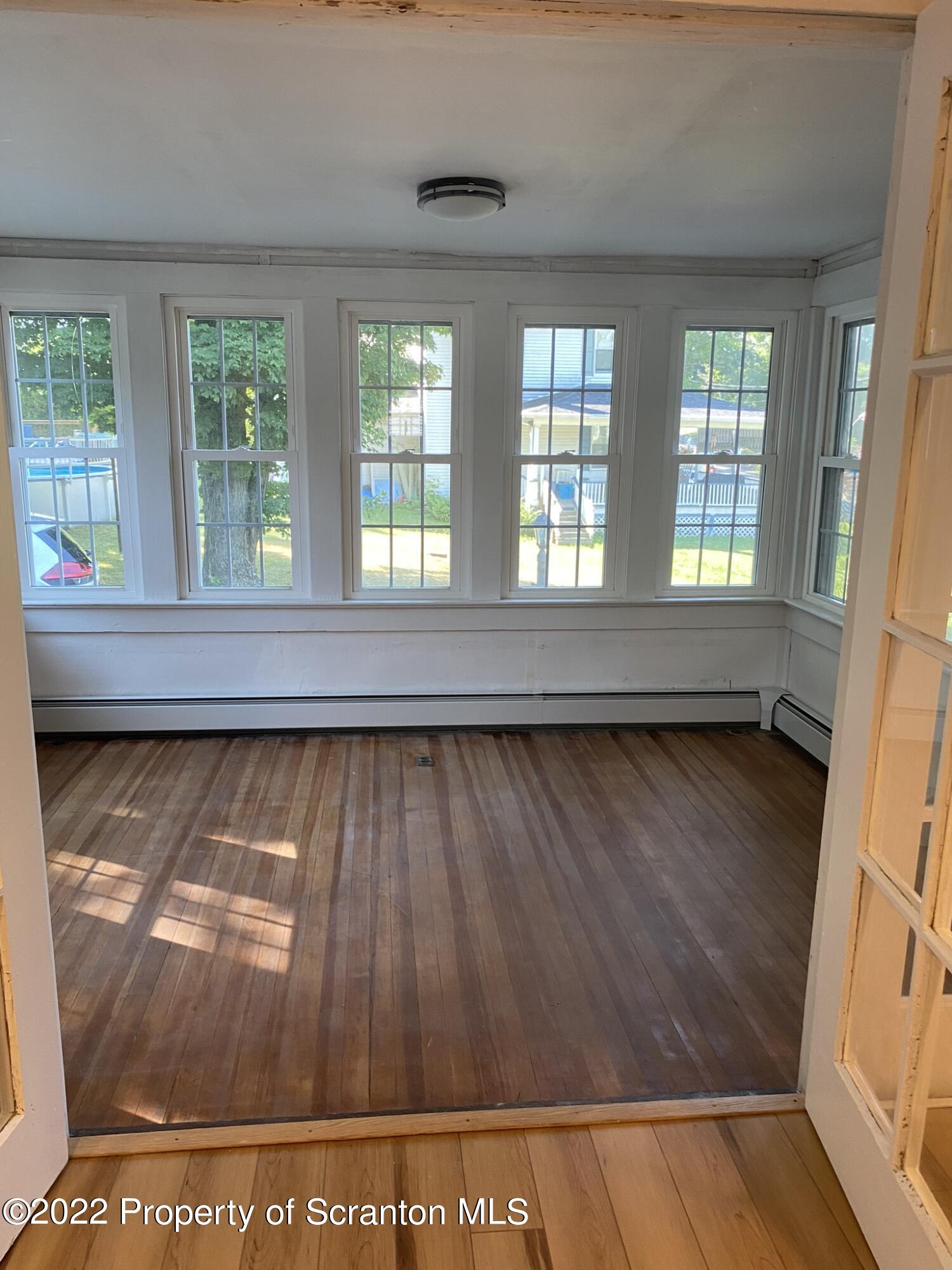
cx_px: 476
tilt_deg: -12.1
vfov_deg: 67.3
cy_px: 635
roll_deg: -0.9
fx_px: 953
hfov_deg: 53.1
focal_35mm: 26
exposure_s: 1/60
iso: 80
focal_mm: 4.25
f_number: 1.8
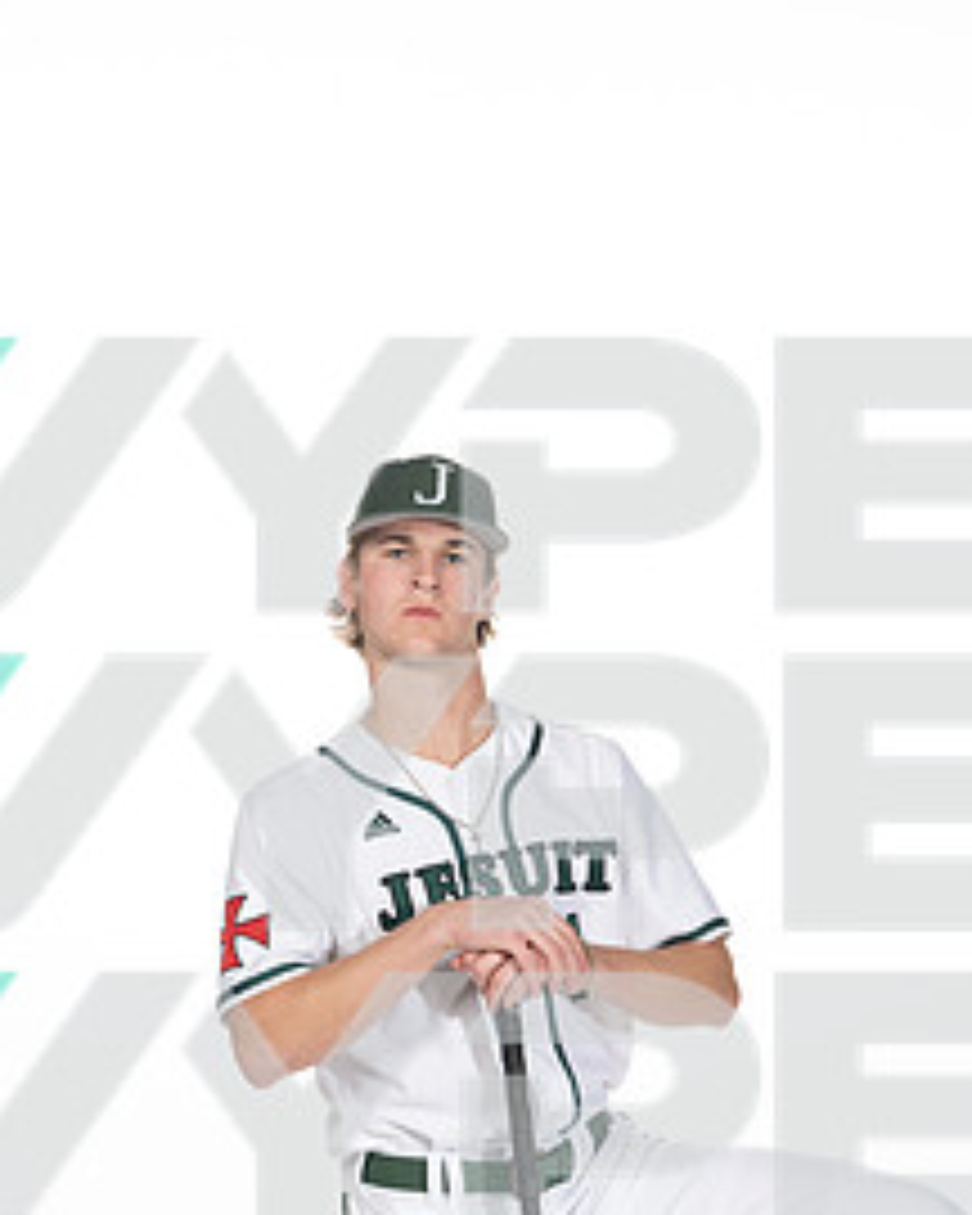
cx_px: 418
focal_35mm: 89
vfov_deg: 21.4
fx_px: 3200
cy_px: 796
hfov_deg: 17.3
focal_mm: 57
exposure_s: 1/250
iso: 400
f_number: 6.3
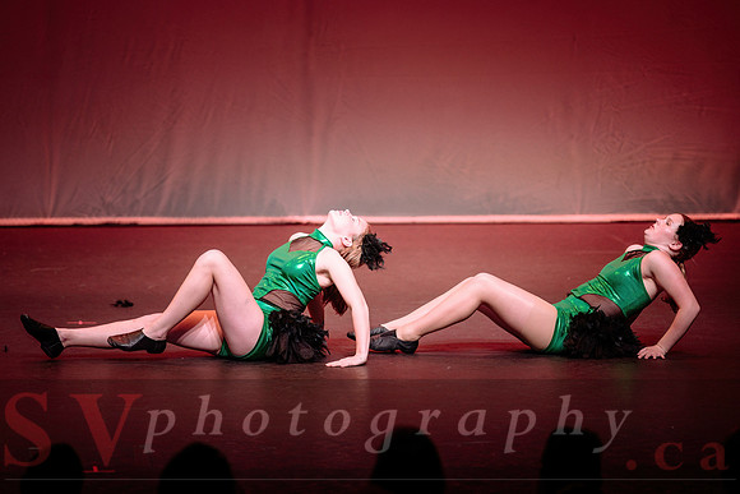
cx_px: 346
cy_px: 263
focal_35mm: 197
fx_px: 4050
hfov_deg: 10.4
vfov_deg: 7.0
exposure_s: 1/500
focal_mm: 185
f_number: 2.8
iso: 1250
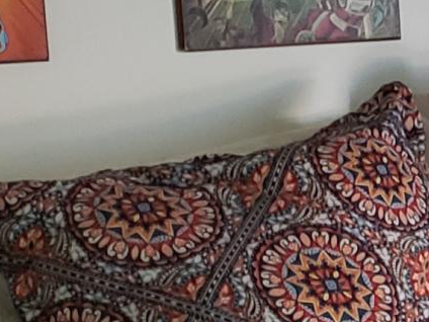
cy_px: 441
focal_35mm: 184
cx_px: 1028
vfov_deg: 8.0
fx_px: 2280
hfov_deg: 9.5
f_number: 1.5
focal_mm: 4.3
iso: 250
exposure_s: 1/18
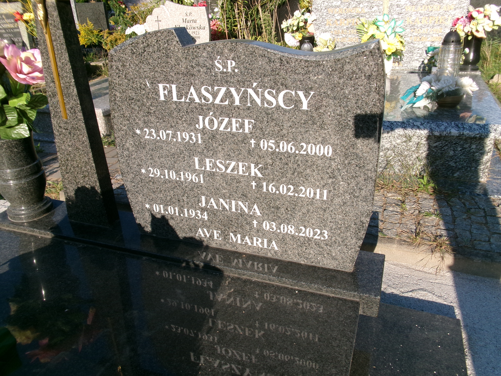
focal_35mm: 28
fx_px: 405
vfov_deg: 49.7
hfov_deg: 63.4
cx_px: 250
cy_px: 188
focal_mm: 5.1
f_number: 10.8
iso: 100
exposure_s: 1/75
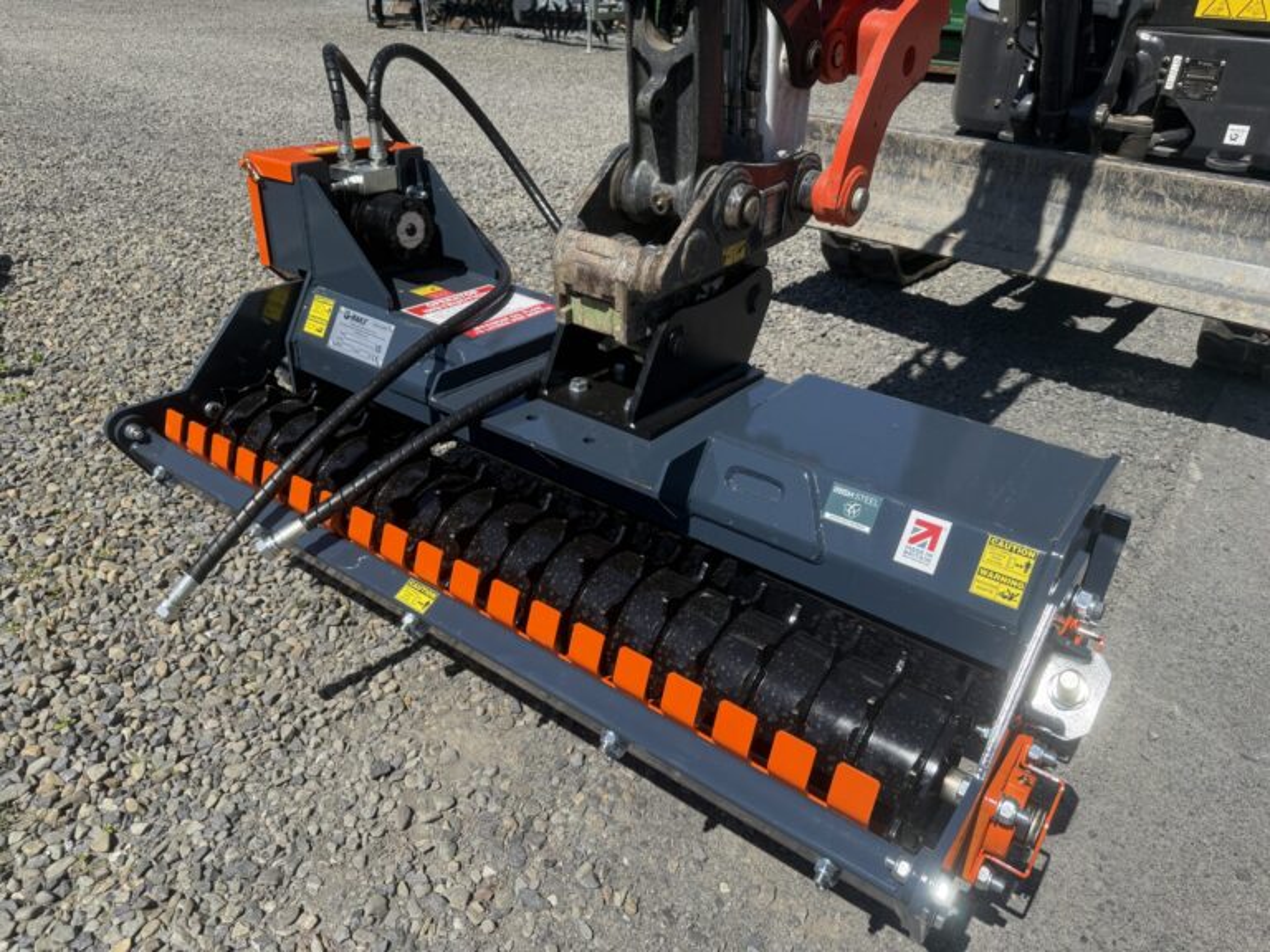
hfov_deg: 71.6
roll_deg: -2.8
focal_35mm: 24
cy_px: 476
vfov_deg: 56.8
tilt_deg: -28.1
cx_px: 635
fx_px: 881
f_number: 1.78
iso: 100
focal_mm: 6.76
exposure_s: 1/5319
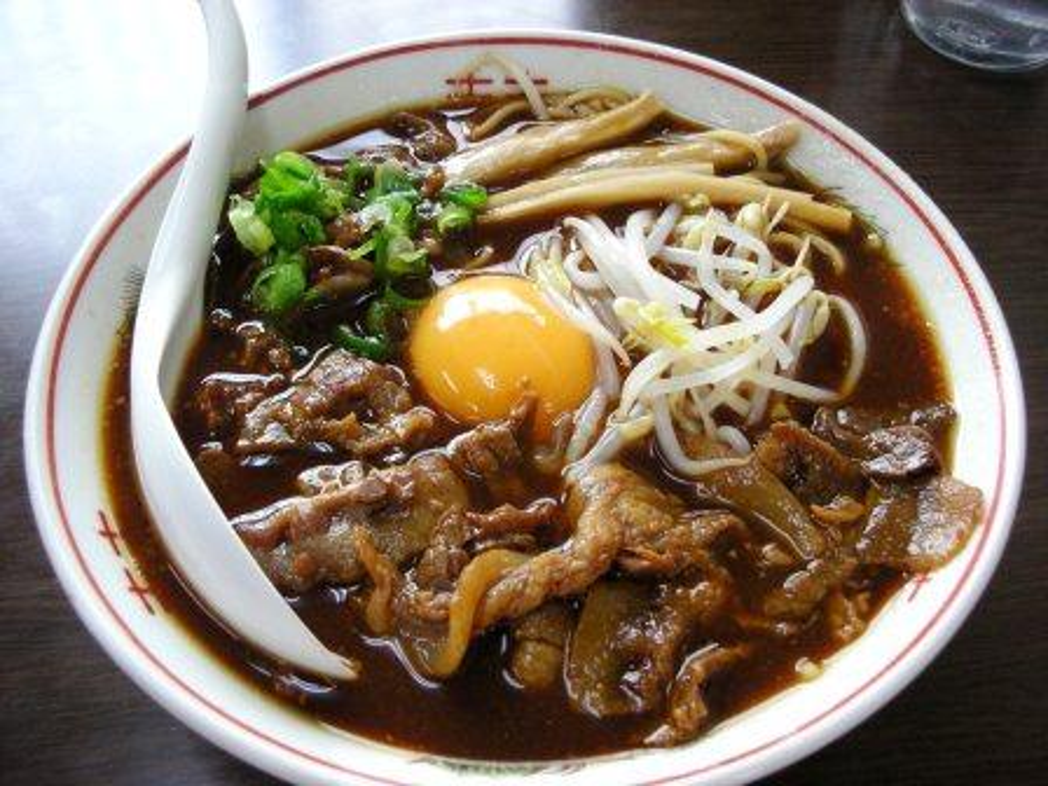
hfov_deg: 52.6
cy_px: 393
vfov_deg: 40.7
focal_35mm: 35
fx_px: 1060
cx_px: 524
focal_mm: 5.8
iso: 200
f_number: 3
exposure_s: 1/75.3
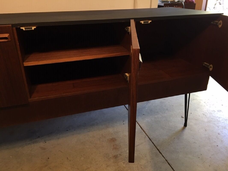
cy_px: 86
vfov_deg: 48.2
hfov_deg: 61.6
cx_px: 114
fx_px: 191
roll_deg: -0.6
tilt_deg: -25.1
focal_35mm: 29
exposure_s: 1/17
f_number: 2.2
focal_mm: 4.15
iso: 40
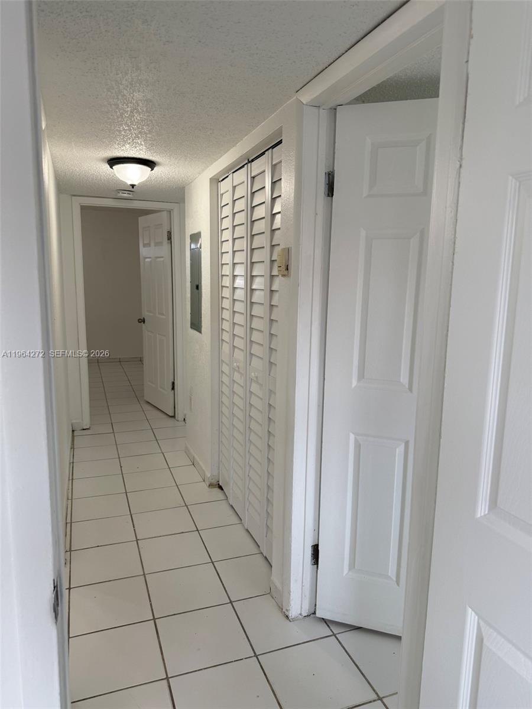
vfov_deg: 71.6
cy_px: 354
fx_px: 492
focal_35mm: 24
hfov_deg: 56.8
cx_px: 266
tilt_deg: -8.9
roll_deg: -3.7
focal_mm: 6.76
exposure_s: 1/234
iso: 125
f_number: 1.78
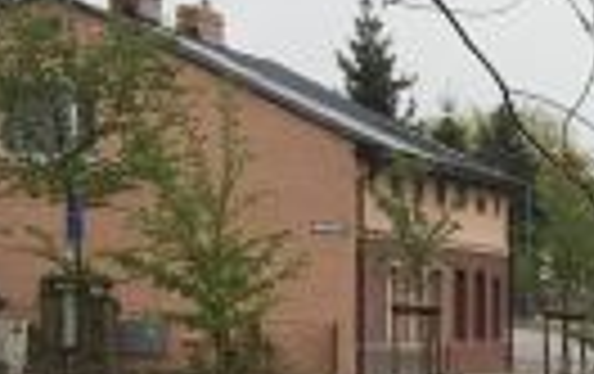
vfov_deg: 6.9
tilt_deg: -3.6
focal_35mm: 186
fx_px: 3016
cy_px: 635
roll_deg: -3.0
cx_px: 1688
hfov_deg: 9.3
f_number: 2.2
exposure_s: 1/549
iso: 25
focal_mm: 4.15
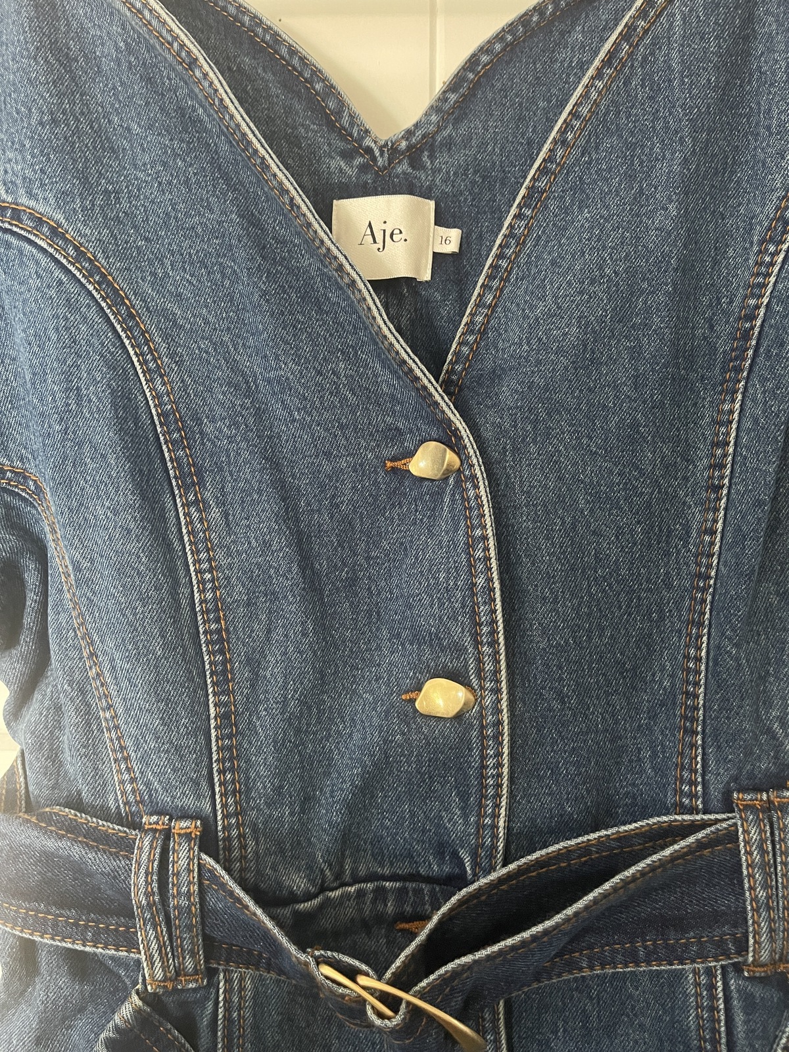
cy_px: 526
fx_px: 760
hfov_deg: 54.9
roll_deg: -0.1
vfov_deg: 69.4
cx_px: 394
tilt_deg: -1.4
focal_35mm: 25
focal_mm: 5.1
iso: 400
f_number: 1.6
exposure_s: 1/60
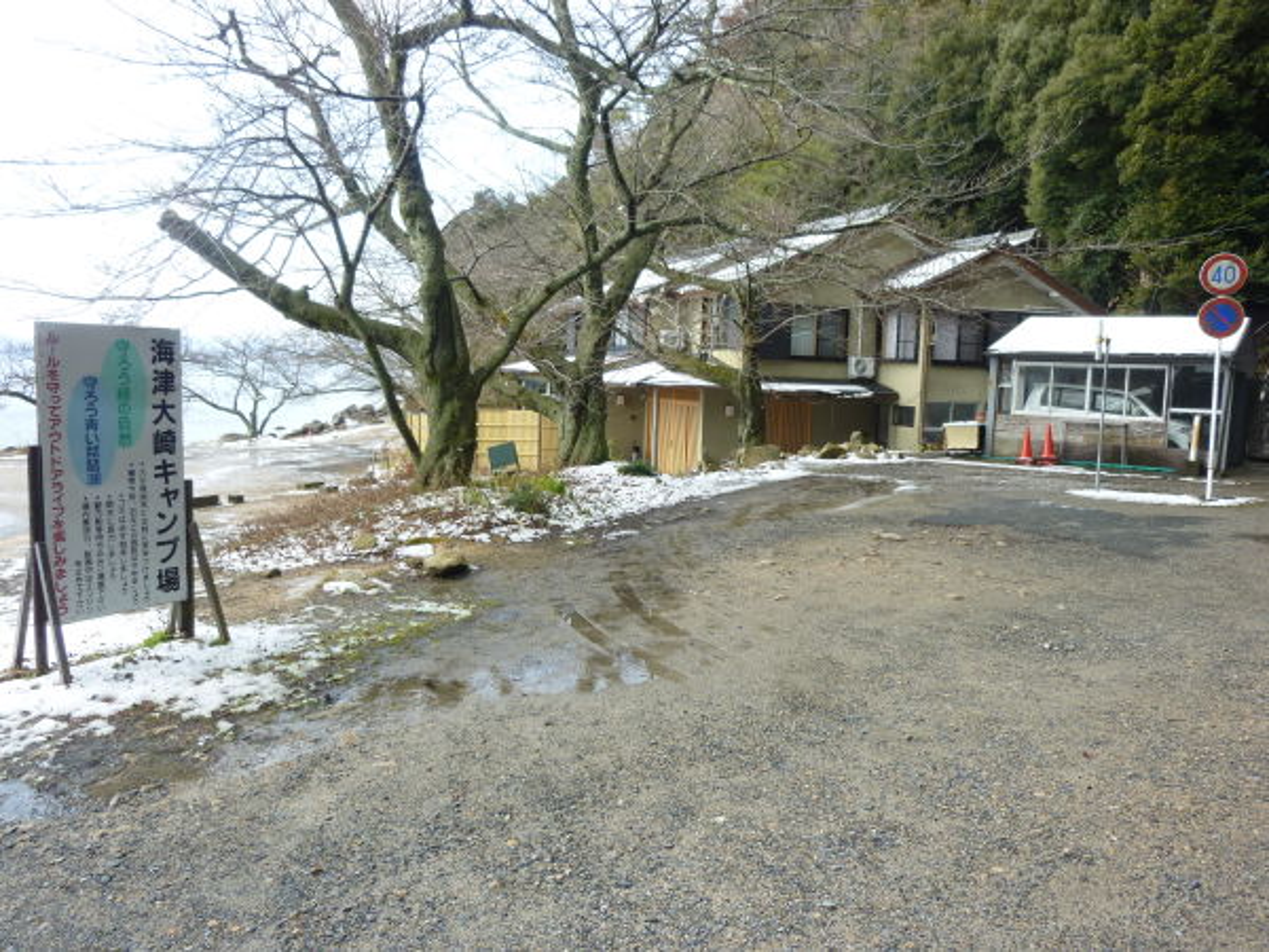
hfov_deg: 69.4
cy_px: 476
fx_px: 916
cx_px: 634
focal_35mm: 25
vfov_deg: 54.9
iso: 80
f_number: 3.3
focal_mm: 4.5
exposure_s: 1/125
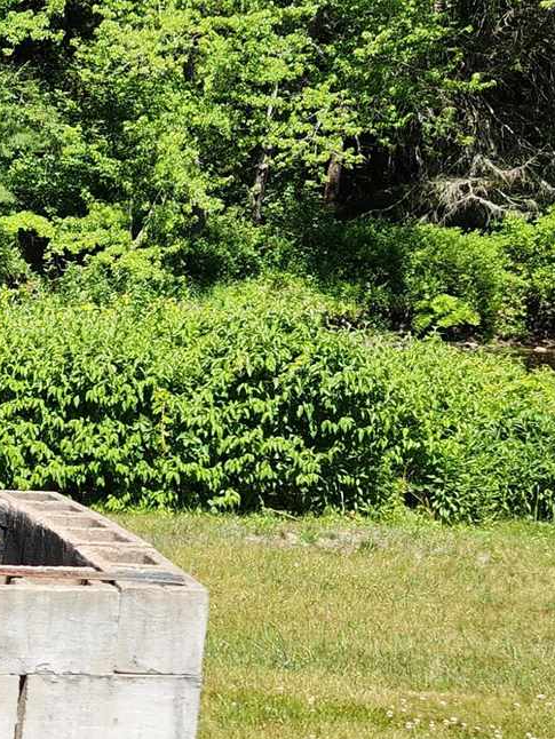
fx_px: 1752
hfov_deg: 16.6
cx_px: -248
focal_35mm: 82
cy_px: 456
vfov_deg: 23.8
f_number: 1.8
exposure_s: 1/887
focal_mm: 5.4
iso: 20
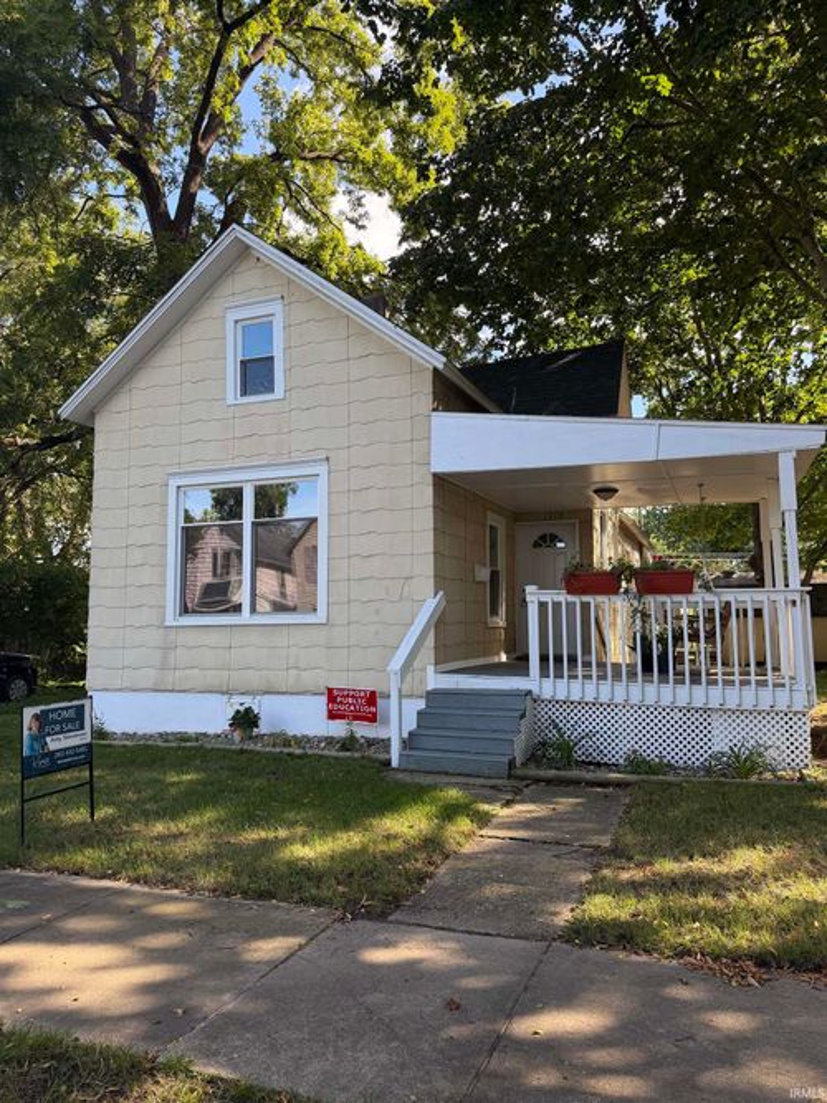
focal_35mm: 24
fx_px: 765
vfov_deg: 71.6
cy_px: 552
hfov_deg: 56.8
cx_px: 414
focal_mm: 6.76
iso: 100
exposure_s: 1/627
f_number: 1.78
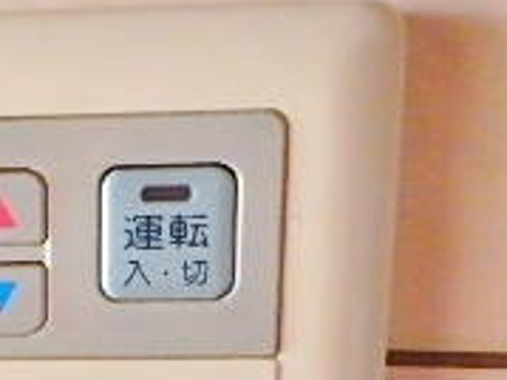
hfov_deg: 23.7
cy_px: 428
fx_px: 1098
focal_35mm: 75
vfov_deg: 18.8
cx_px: -102
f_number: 3.5
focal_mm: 3.7
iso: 800
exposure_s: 1/25
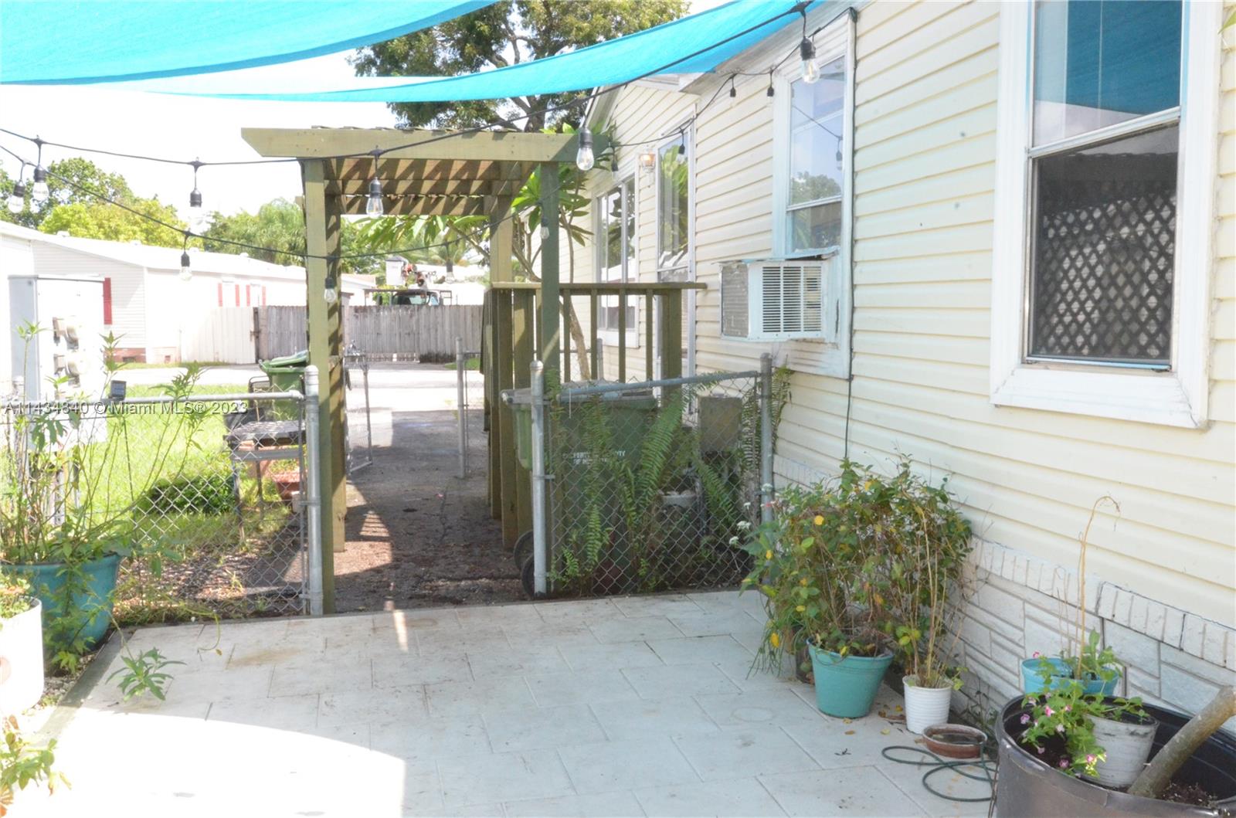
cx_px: 618
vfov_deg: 36.7
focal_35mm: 36
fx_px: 1233
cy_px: 409
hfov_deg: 53.2
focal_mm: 24
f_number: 22
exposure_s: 1/250
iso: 5000
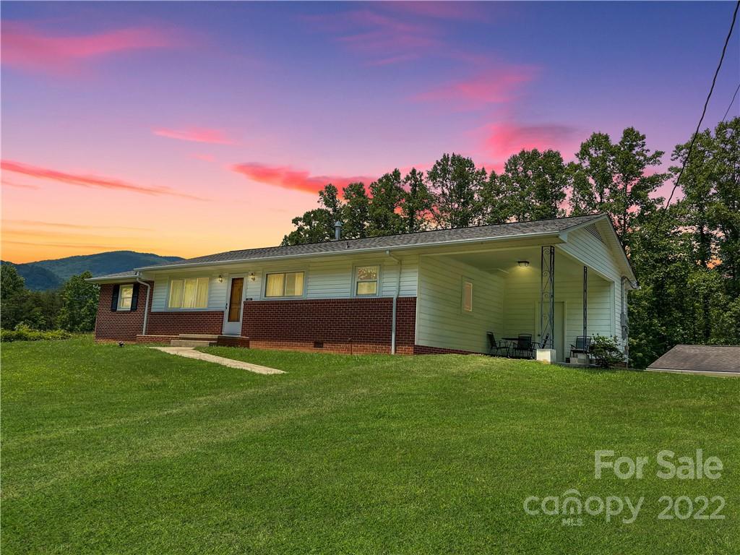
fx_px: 556
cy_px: 278
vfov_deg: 53.1
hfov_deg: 67.3
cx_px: 370
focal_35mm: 26
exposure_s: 1/6000
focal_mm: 5.1
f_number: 1.6
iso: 32
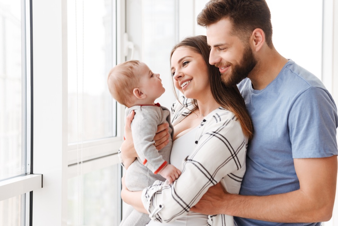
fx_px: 488
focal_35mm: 52
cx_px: 169
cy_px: 113
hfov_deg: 38.2
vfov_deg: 26.0
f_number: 3.2
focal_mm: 52
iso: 400
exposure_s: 1/500
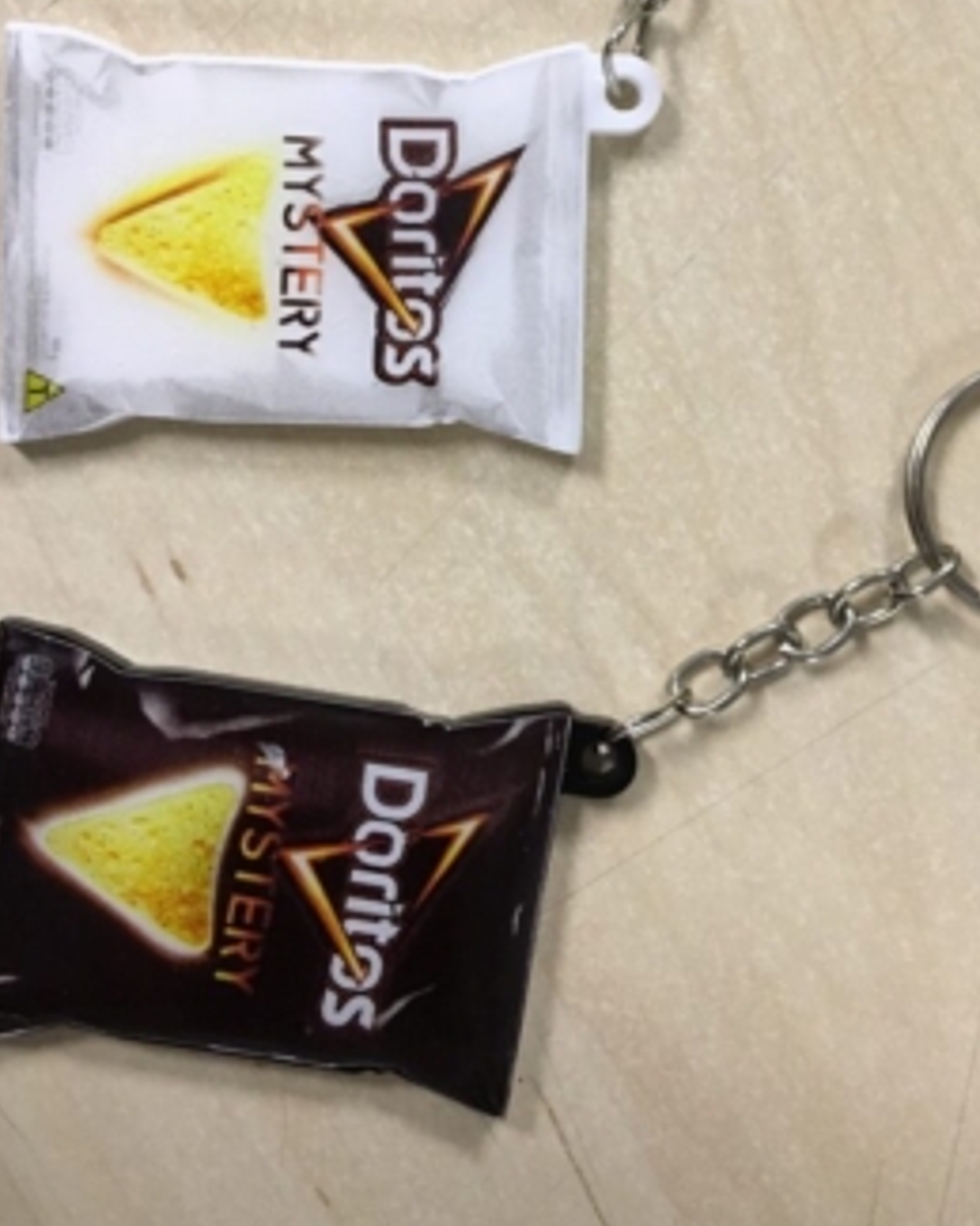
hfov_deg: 35.6
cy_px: 405
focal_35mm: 42
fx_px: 1523
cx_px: 534
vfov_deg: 43.2
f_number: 2.2
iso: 125
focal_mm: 4.15
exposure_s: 1/30
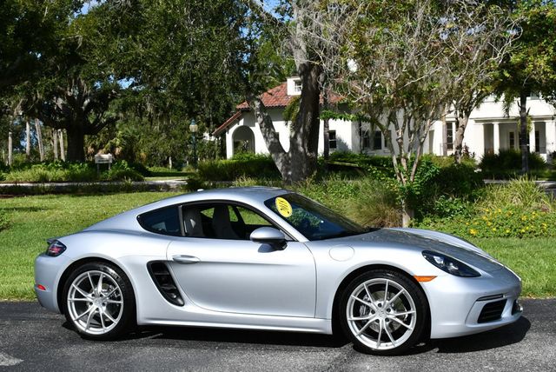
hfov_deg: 34.5
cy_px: 186
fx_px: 897
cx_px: 278
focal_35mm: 58
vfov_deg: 23.4
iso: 100
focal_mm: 29
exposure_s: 1/320
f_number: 9
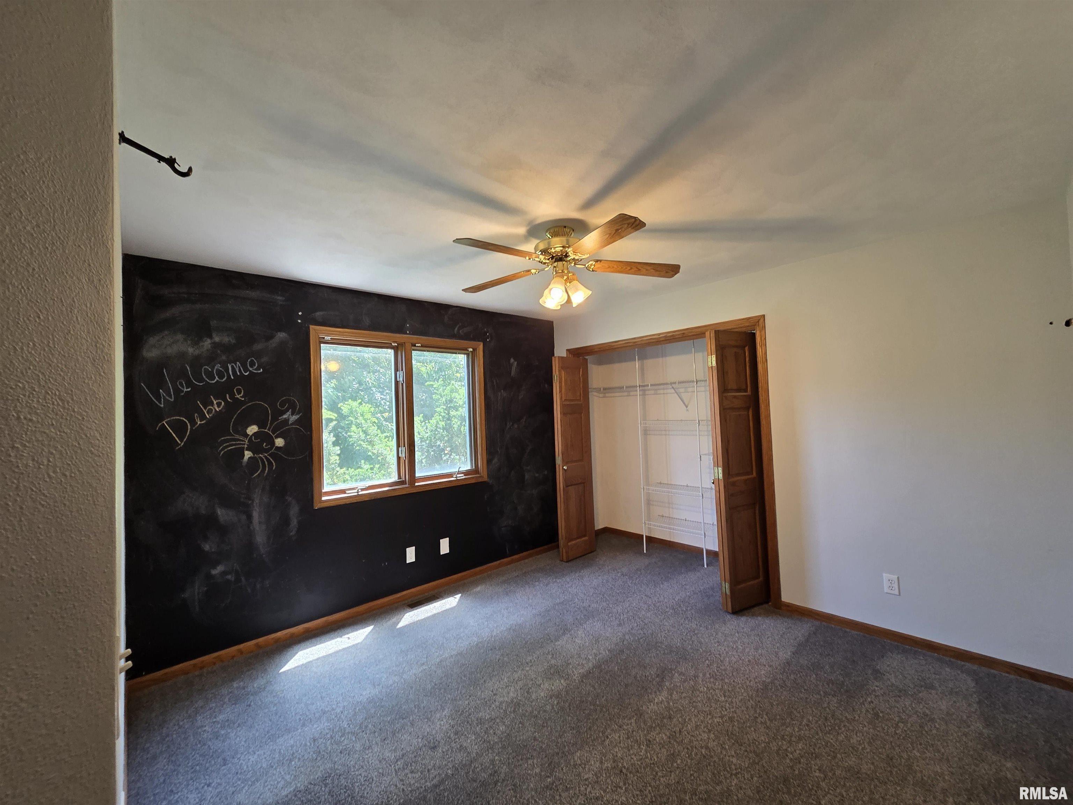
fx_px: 403
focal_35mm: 13
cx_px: 536
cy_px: 402
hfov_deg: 106.2
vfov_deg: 89.9
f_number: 2.2
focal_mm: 2.2
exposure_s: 1/60
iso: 160
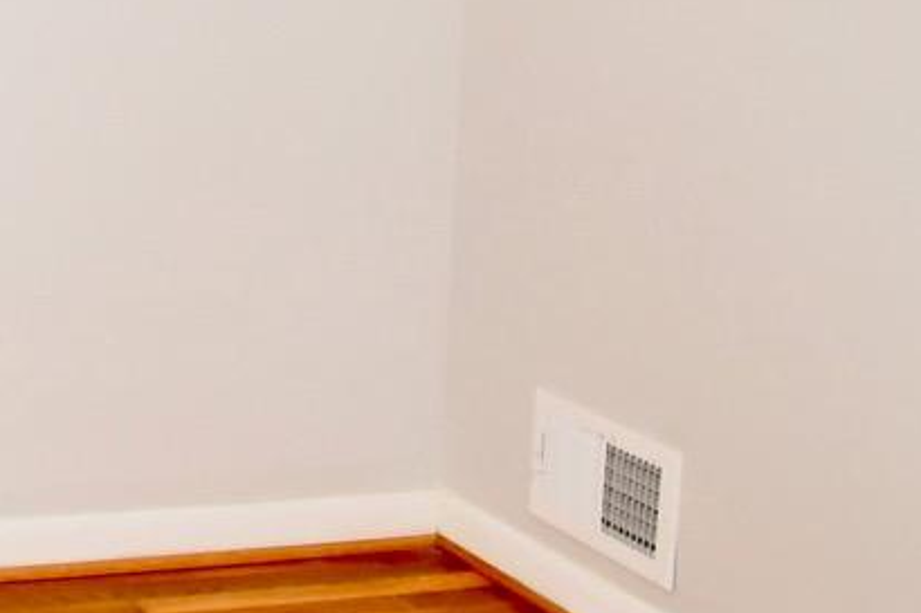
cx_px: -398
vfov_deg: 17.7
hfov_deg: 22.8
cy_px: -28
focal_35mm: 75
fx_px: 1918
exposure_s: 1/60
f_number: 4.5
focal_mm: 10
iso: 800
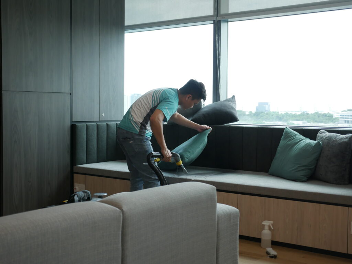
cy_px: 132
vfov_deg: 29.1
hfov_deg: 38.2
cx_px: 176
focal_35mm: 50
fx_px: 509
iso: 800
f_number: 2.8
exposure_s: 1/640
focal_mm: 25
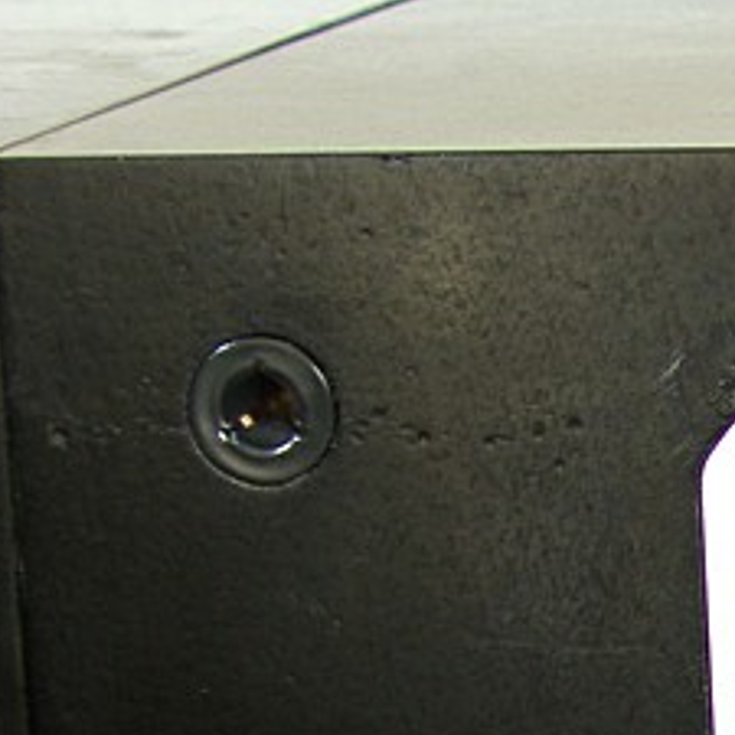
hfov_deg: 8.6
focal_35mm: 196
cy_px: 1222
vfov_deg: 8.6
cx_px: 1323
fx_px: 4708
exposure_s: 1/50
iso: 50
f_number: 2.8
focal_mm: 12.9
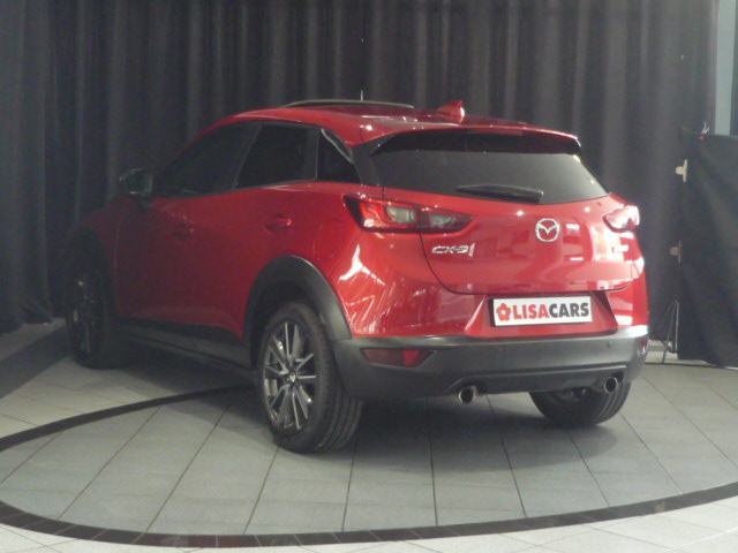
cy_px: 276
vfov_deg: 22.3
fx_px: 1407
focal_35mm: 66
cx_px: 369
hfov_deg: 29.4
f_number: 3
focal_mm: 6.8
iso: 400
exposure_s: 1/25
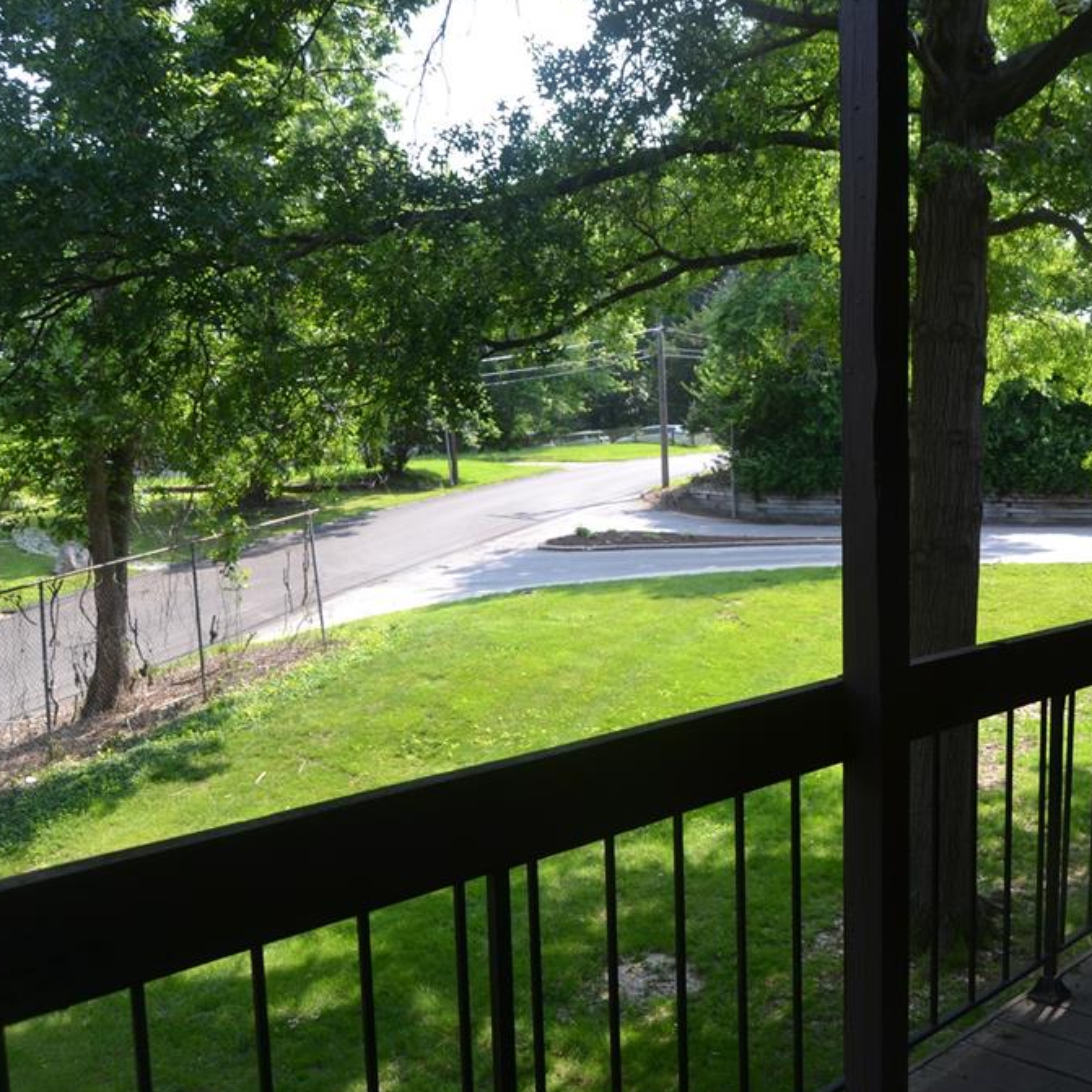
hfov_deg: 45.9
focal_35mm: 35
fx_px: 1249
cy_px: 545
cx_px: 791
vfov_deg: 47.2
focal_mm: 18
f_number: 5.6
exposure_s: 1/125
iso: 110
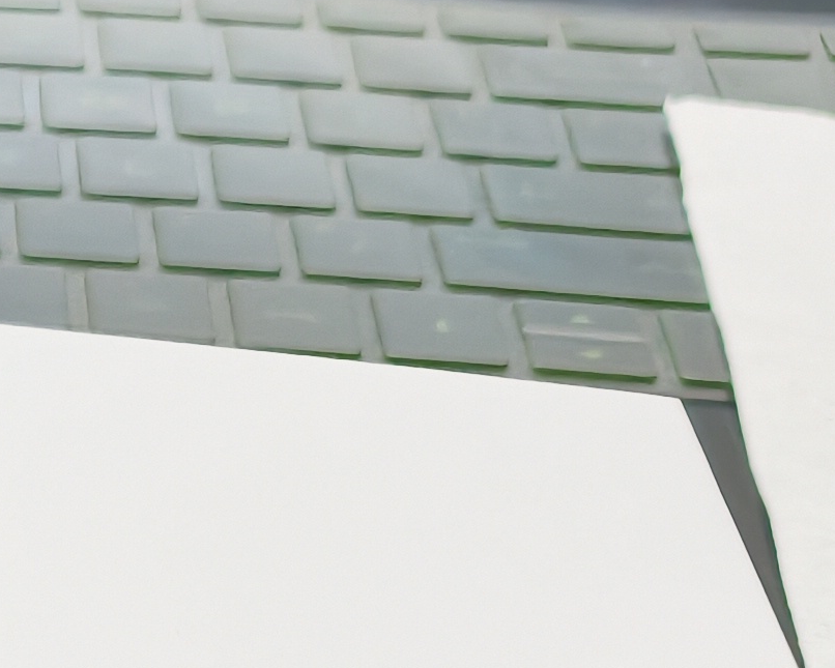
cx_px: -1042
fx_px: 2941
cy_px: 1022
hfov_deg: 13.0
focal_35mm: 119
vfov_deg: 12.3
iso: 559
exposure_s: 1/33.3
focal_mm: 7
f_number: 1.57
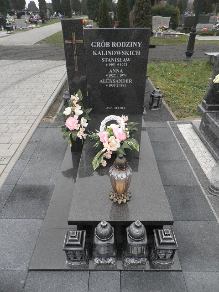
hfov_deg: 56.8
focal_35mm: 24
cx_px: 110
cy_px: 146
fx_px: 202
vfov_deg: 71.6
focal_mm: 4.3
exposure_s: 1/80
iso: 64
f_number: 3.3
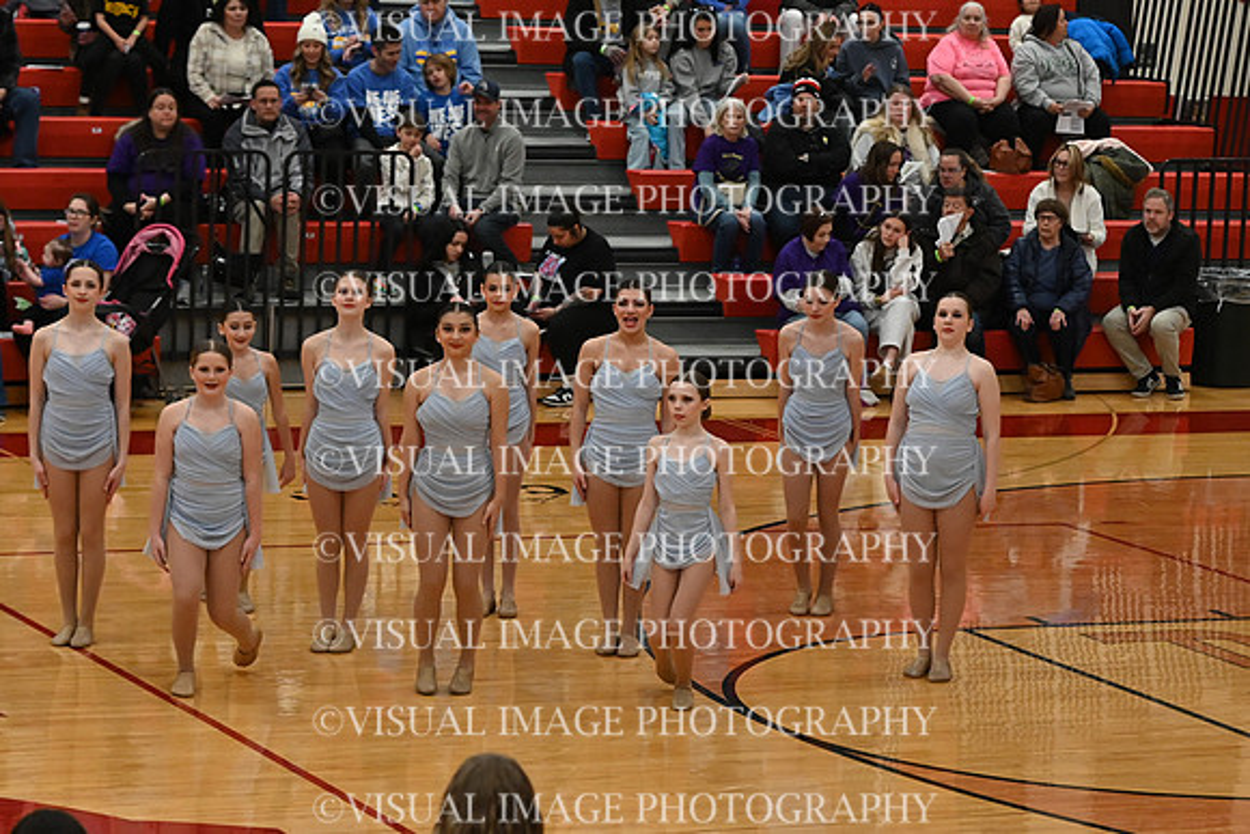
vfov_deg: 9.7
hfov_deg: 14.4
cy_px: 417
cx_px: 625
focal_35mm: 142
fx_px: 4931
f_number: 4
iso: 5000
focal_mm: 95
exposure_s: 1/400
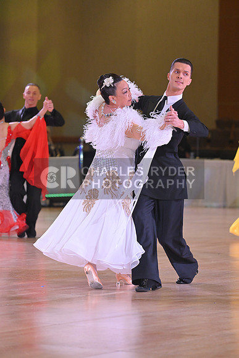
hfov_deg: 6.9
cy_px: 179
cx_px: 120
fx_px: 1990
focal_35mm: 200
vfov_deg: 10.3
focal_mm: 200
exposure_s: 1/400
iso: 3200
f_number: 5
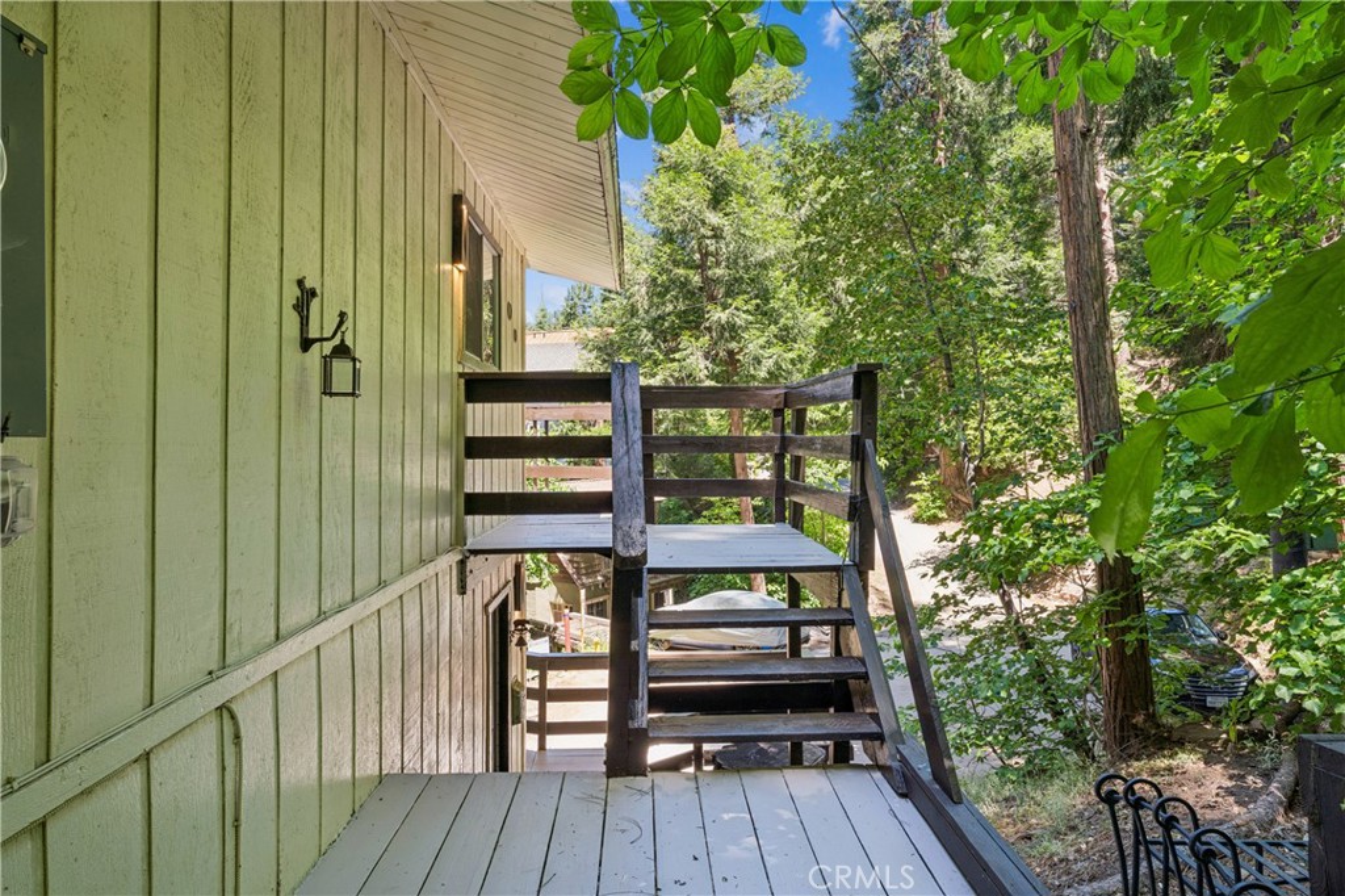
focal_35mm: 20
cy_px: 448
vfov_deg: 61.9
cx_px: 672
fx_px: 747
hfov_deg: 84.0
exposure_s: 1/10
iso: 100
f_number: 13
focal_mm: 20
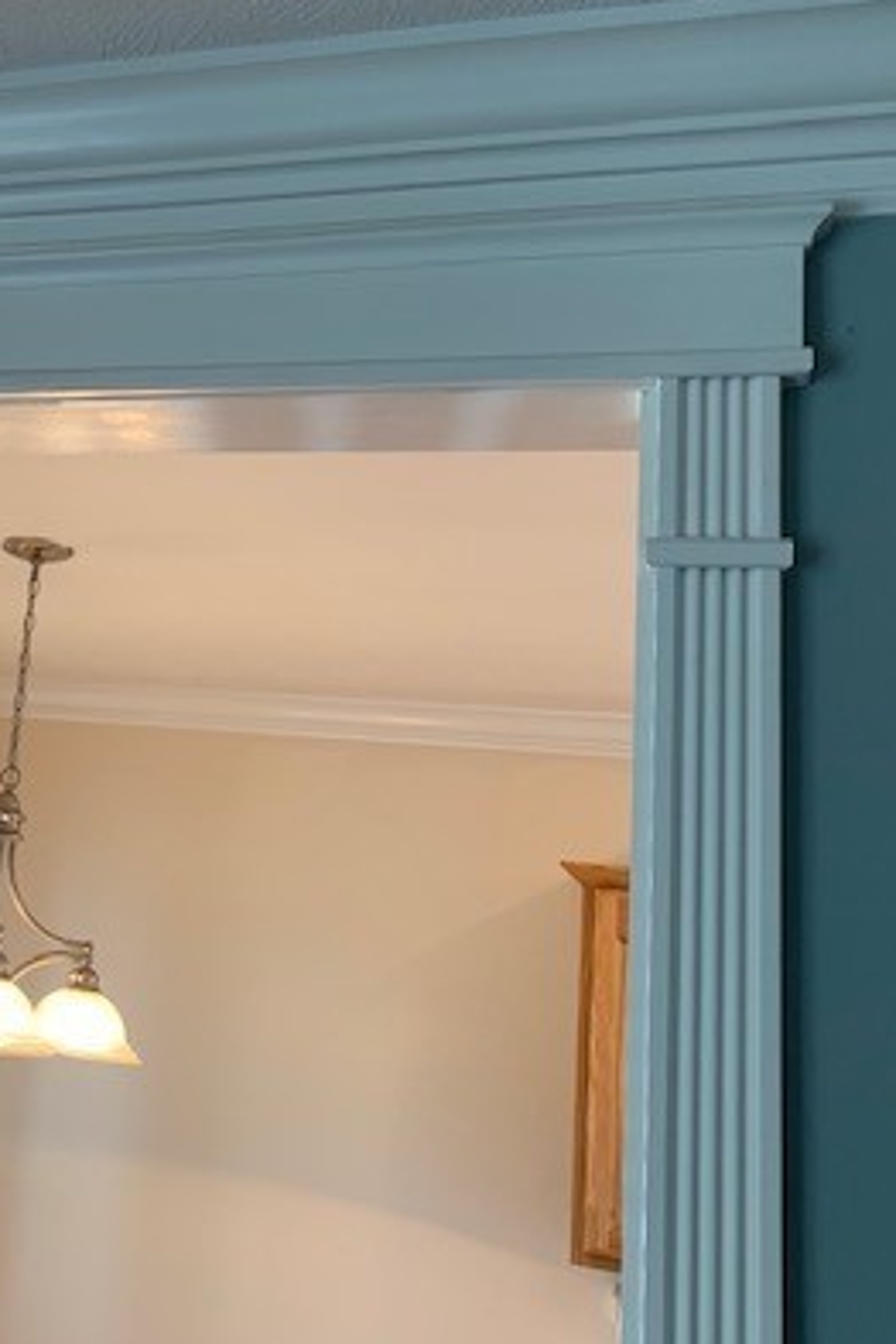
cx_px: 38
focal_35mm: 44
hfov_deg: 28.9
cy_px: 540
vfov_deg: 44.3
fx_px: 1643
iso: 80
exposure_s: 1/120
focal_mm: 4.25
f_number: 1.8
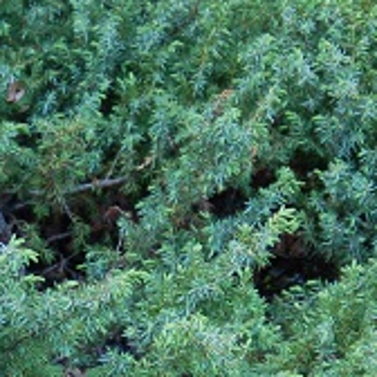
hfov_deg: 9.1
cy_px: 361
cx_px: 18
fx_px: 2353
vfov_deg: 9.1
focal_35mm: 191
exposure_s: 1/50
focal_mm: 28
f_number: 3.3
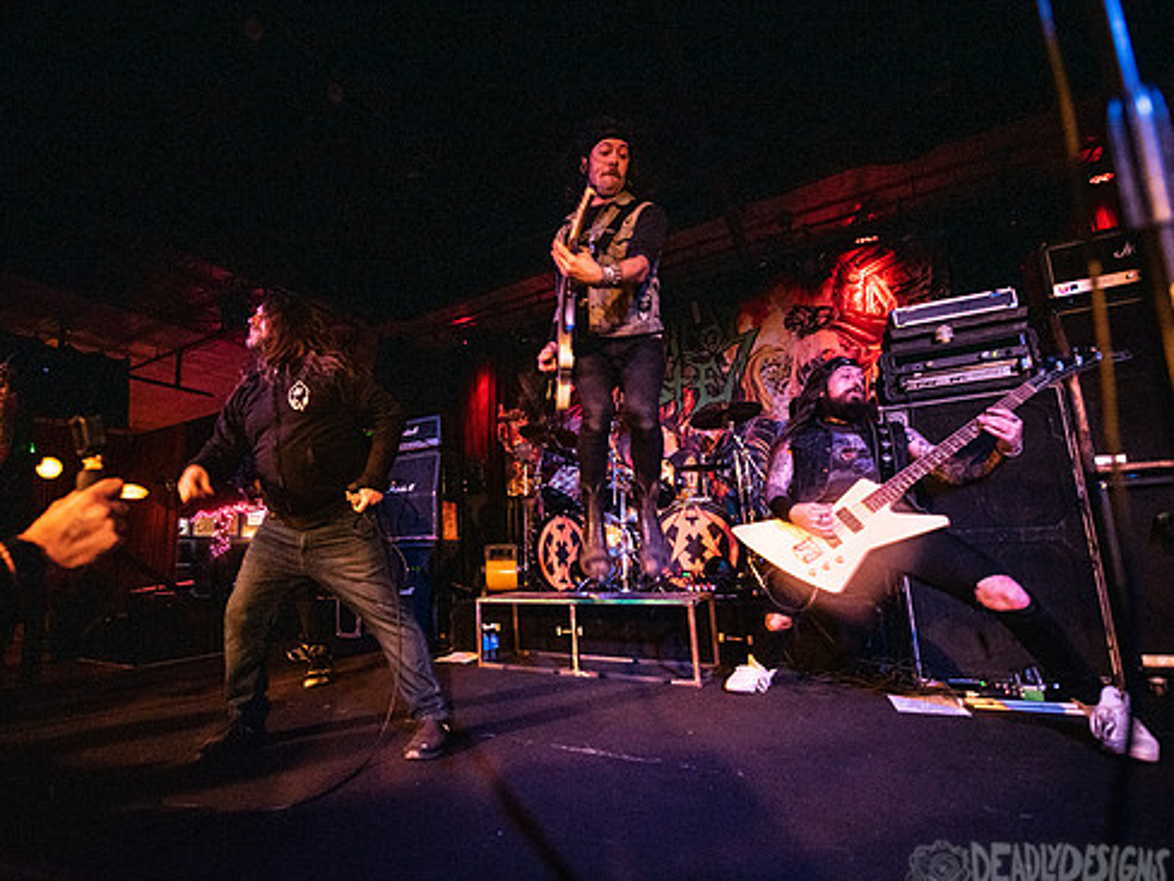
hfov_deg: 93.7
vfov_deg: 78.1
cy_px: 461
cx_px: 493
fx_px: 543
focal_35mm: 16
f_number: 3.2
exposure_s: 1/125
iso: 3200
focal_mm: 14
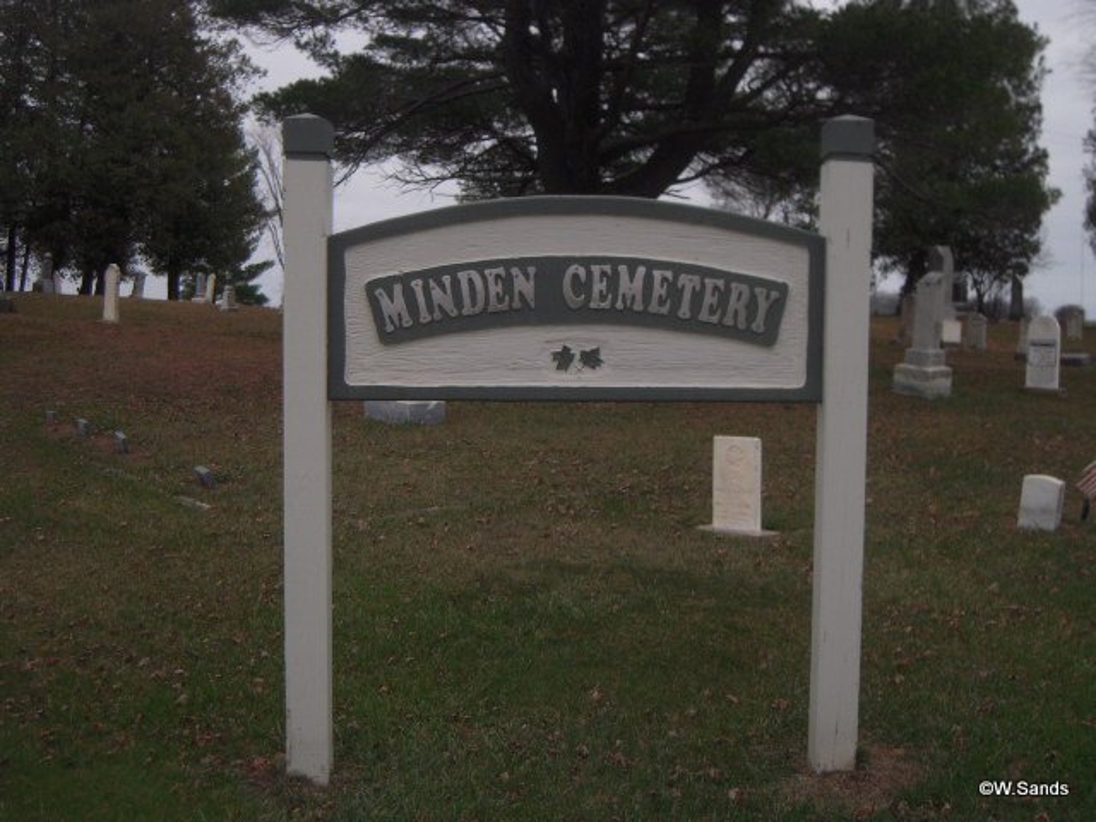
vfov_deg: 35.1
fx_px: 1298
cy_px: 411
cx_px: 548
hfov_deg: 45.8
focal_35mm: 41
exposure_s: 1/250
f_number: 6.4
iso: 200
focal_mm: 7.3
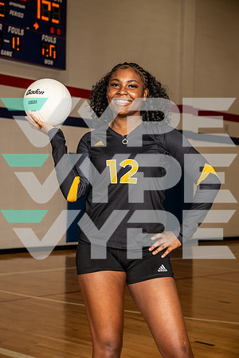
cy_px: 179
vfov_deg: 28.8
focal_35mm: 70
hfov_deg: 19.5
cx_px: 120
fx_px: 697
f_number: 7.1
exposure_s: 1/250
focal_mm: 70
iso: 320
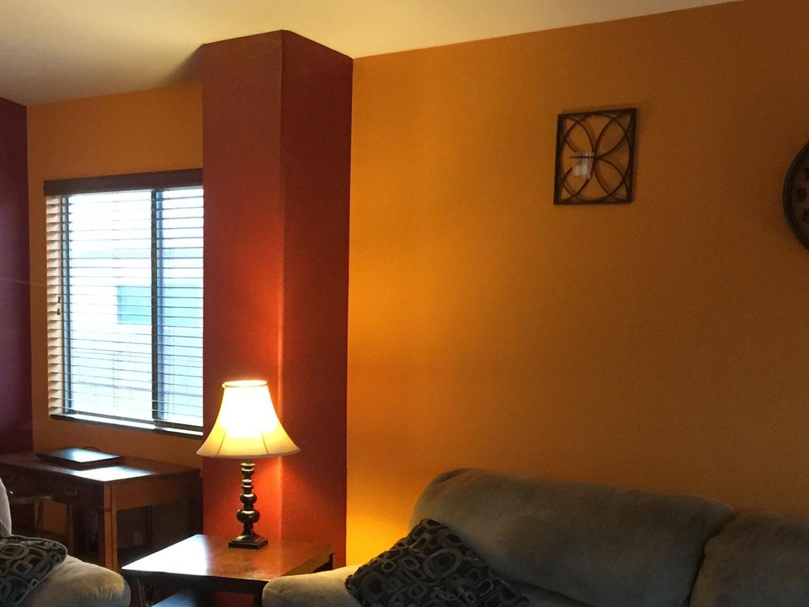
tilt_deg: -9.1
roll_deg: -0.6
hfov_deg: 30.8
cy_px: 470
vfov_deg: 23.4
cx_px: 234
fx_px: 1449
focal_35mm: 62
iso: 125
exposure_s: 1/15
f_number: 2.2
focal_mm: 4.15
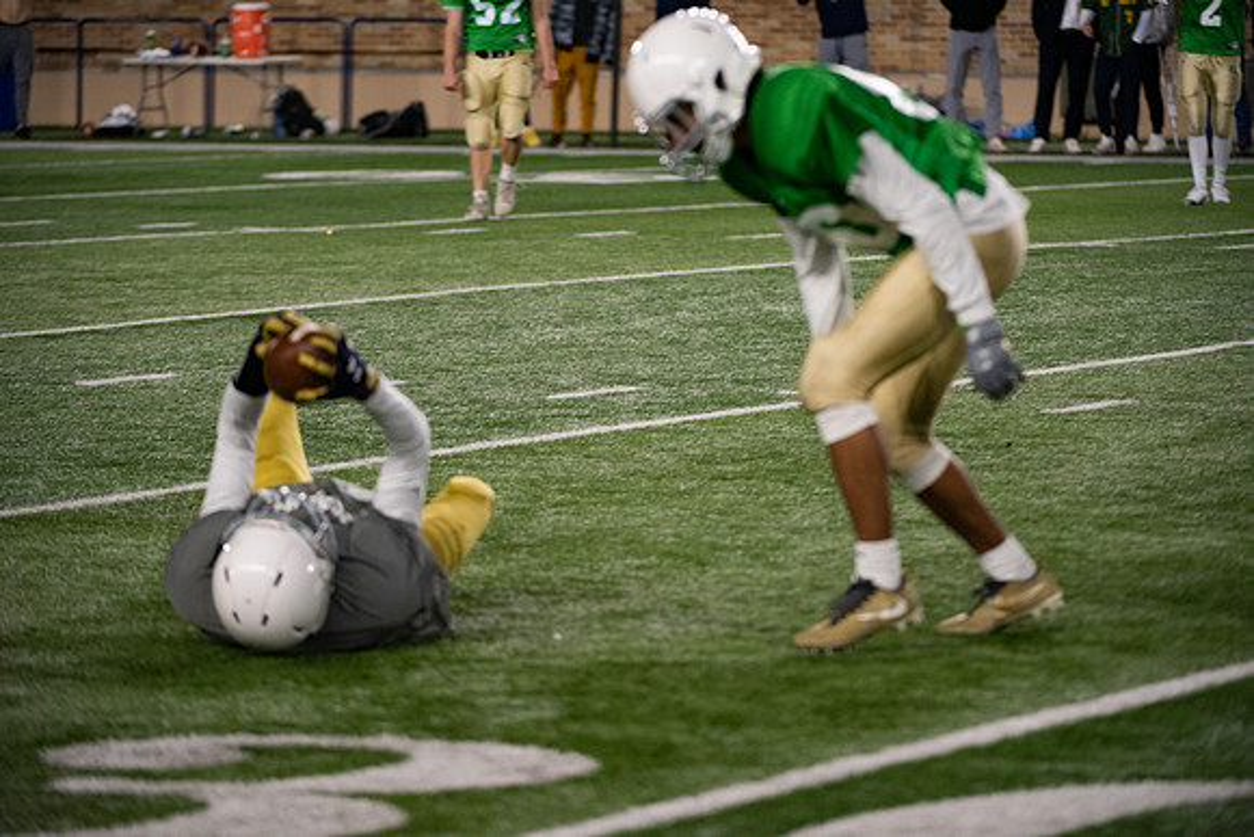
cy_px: 418
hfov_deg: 10.3
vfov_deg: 6.9
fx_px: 6968
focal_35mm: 200
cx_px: 627
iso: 3200
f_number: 4
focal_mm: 200
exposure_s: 1/500
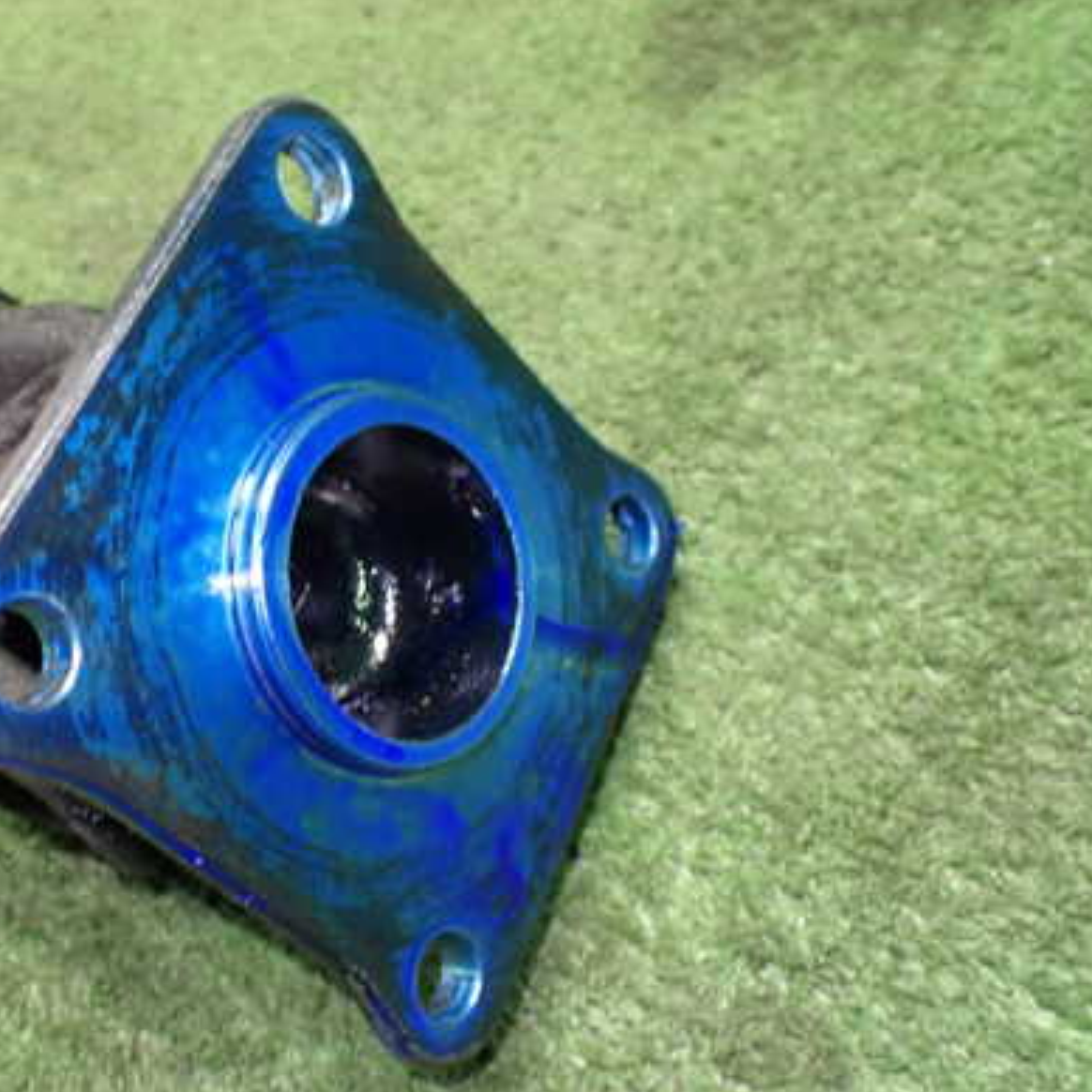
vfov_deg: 40.9
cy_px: 605
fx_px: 1463
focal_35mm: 41
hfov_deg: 40.0
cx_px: 301
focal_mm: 5.4
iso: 800
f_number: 2.3
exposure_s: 1/60
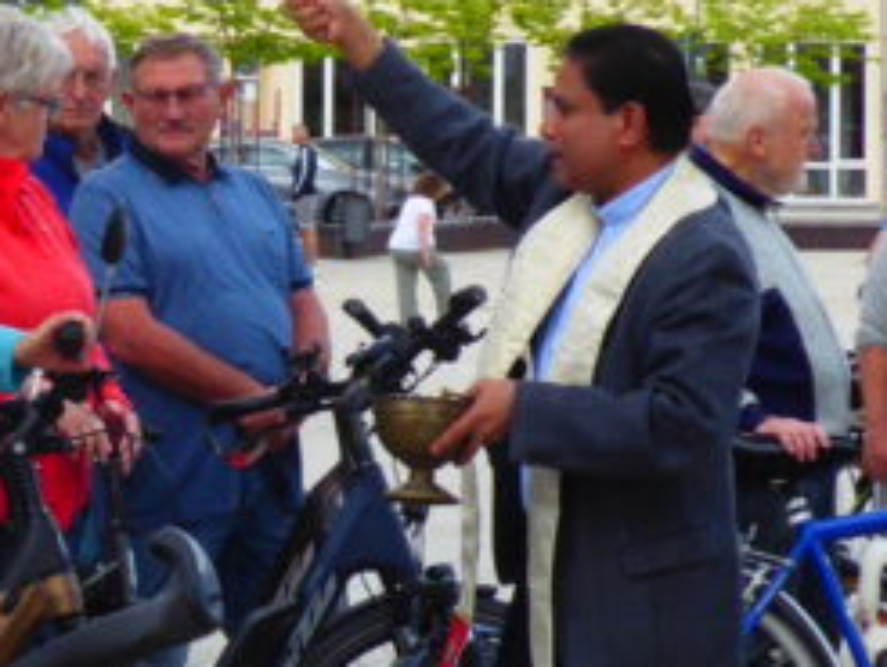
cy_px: 202
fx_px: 5335
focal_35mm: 208
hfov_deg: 9.5
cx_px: 187
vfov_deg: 7.2
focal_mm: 9
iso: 80
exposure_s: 1/100
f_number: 4.1
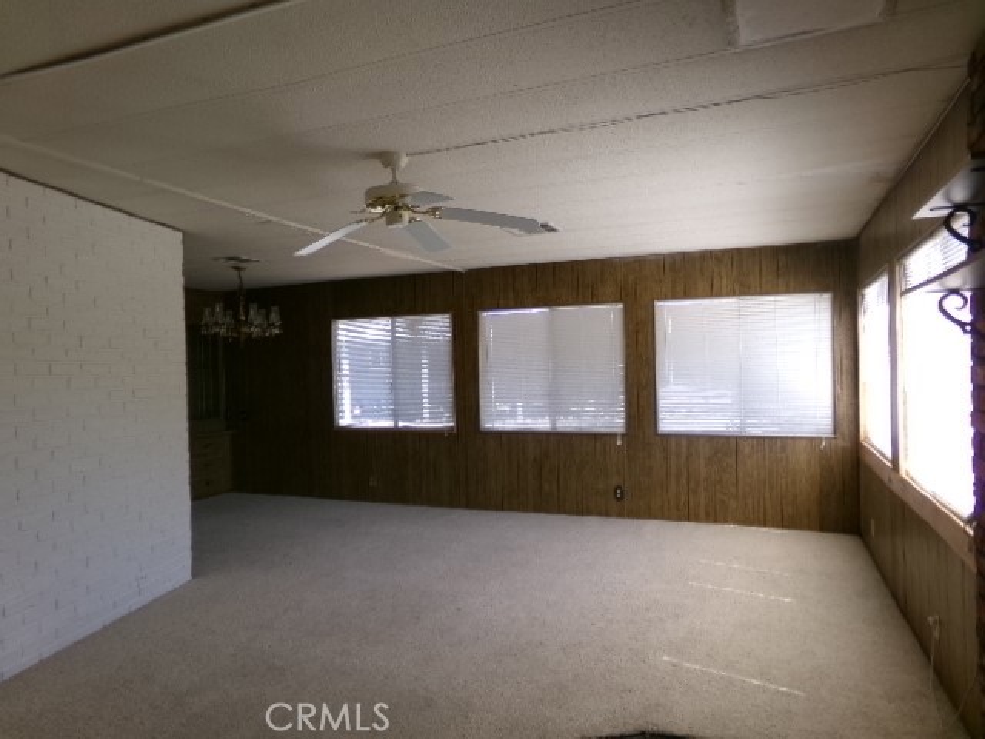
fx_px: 683
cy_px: 370
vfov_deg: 56.8
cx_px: 492
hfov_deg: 71.6
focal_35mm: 24
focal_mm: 4.3
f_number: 3.7
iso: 100
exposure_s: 1/80
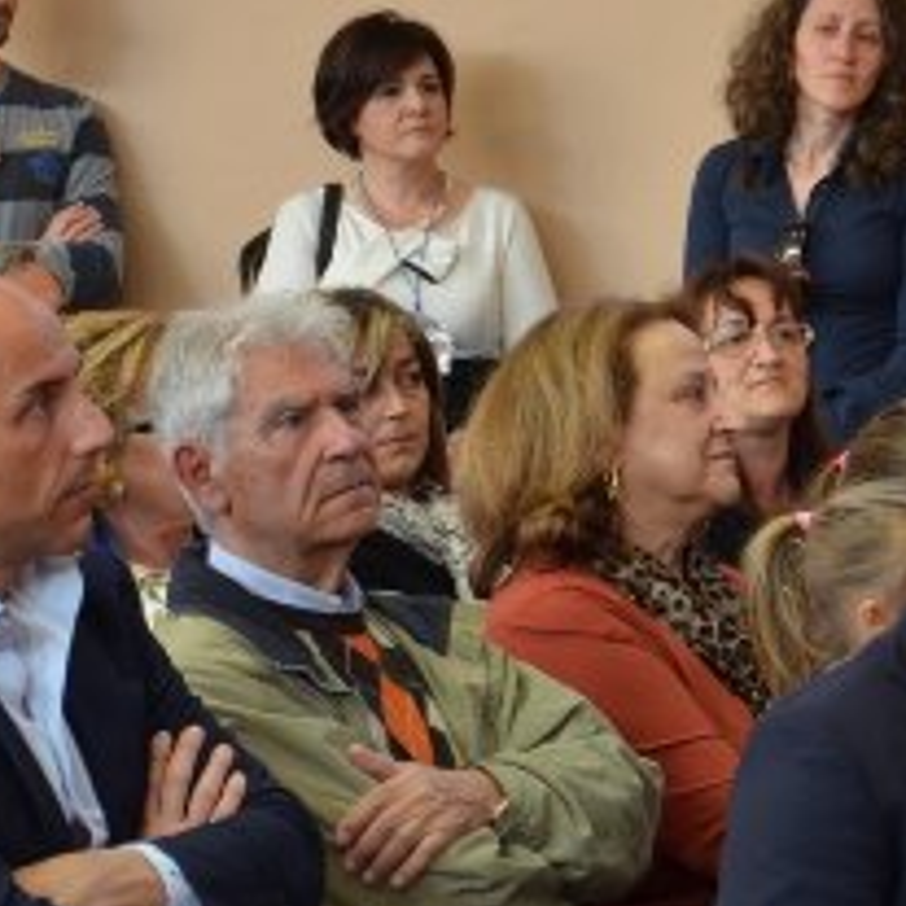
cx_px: 845
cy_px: 153
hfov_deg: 6.7
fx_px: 7669
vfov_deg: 6.8
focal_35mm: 259
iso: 800
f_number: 5.3
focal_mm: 66
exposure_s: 1/60
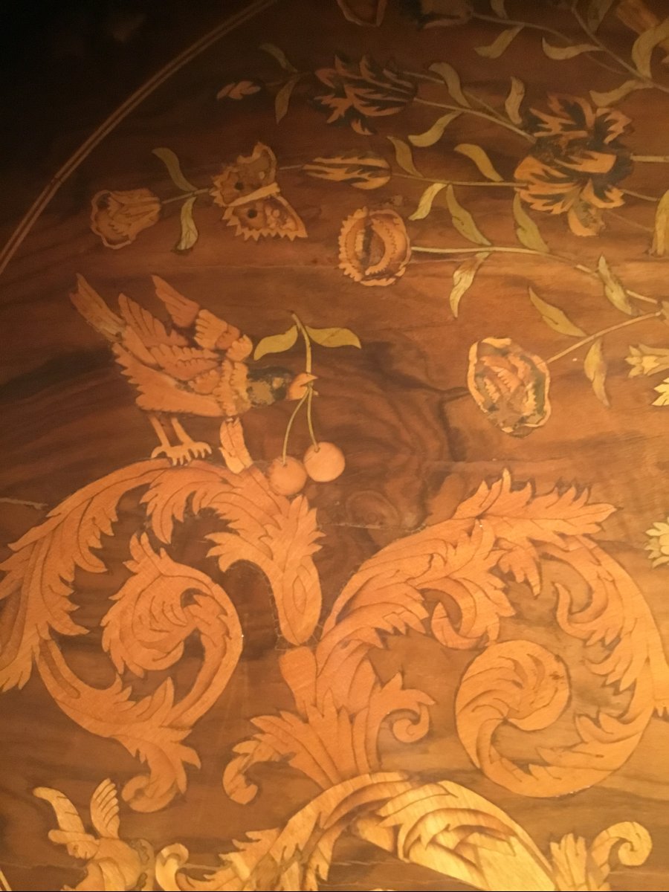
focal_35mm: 31
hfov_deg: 45.4
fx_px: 799
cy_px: 446
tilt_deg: -80.2
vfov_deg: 58.4
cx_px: 334
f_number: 2.4
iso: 400
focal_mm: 3.3
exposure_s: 1/17
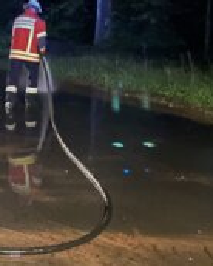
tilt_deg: -9.2
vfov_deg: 31.6
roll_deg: +0.8
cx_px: -62
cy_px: 80
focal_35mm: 59
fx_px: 464
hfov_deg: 23.0
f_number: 1.8
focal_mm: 4.25
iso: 1250
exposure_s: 1/8
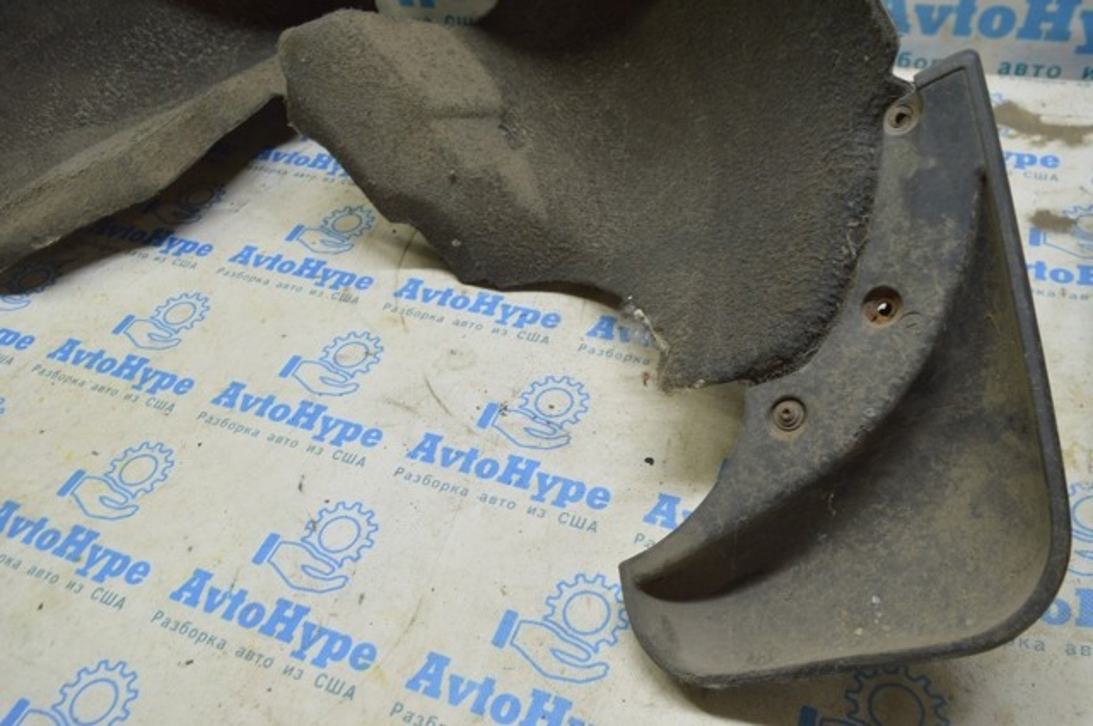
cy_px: 363
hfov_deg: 67.4
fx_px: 819
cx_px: 546
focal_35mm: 27
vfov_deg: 47.8
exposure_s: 1/20
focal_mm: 18
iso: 400
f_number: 5.6
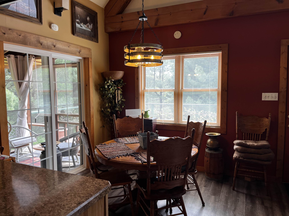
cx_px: 144
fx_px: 217
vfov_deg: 53.1
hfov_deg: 67.3
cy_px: 108
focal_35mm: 26
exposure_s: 1/120
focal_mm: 5.1
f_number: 1.6
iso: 64
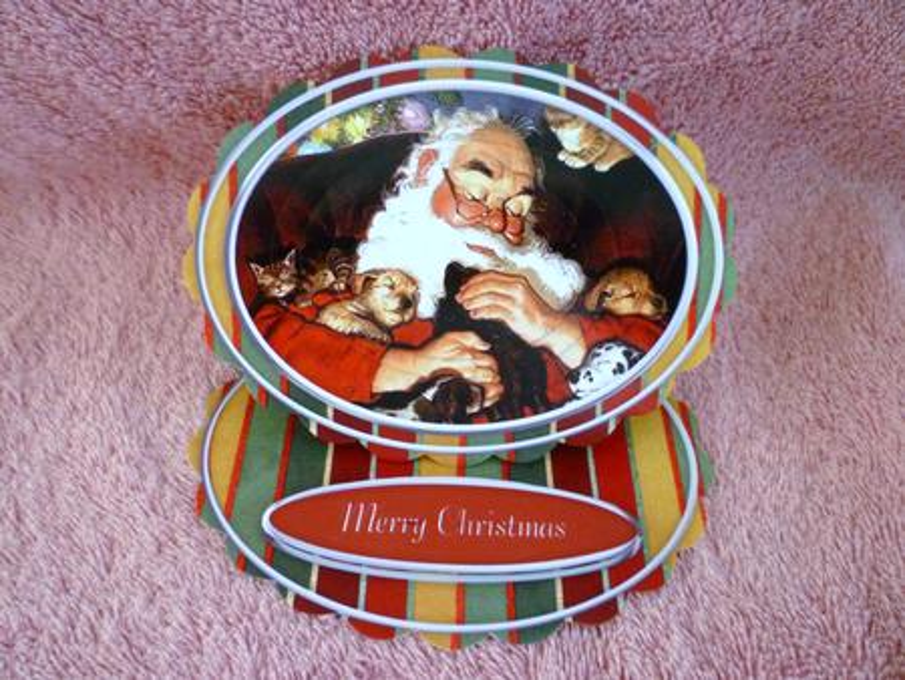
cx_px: 452
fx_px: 759
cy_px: 340
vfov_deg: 48.3
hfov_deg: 61.6
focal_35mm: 29
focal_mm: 5.2
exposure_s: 1/8
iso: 400
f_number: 3.3
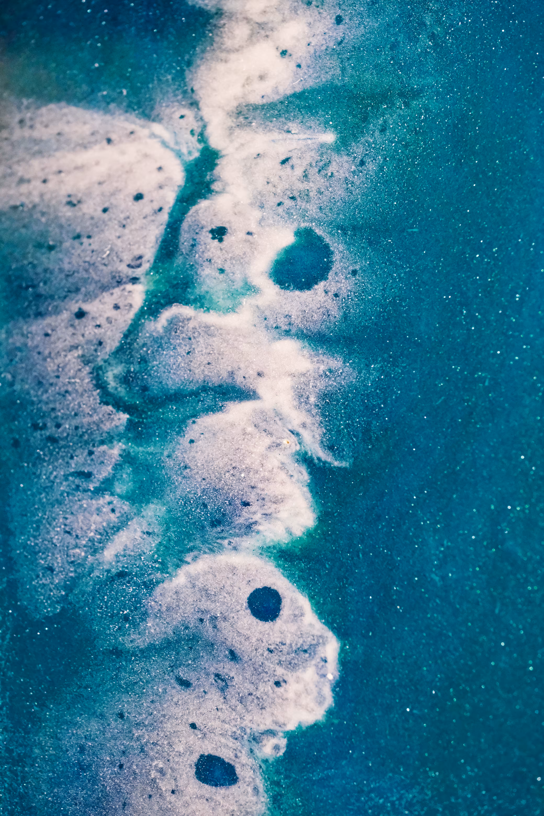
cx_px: 272
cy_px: 408
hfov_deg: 11.4
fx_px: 2720
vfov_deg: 17.1
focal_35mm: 120
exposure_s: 1/420
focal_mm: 80
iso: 6400
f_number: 4.5
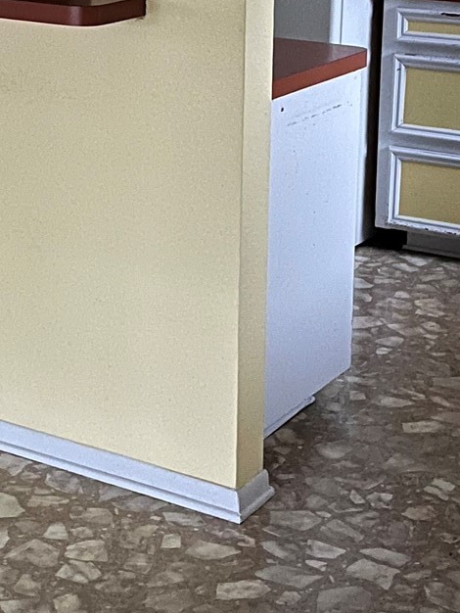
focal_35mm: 85
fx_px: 1505
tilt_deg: -11.9
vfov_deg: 22.6
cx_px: 157
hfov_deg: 17.3
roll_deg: +0.0
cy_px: 100
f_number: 1.6
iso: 640
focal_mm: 5.1
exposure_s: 1/11
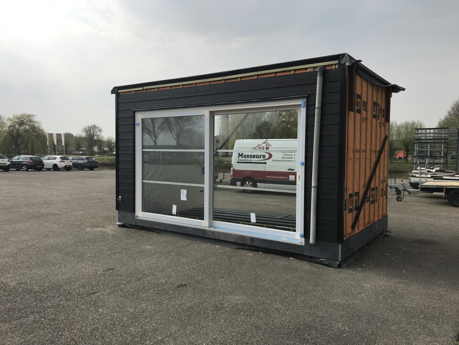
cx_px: 230
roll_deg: +0.2
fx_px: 371
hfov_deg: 63.4
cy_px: 172
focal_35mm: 28
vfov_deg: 49.7
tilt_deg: -2.6
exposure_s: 1/2994
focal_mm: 3.99
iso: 20
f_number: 1.8
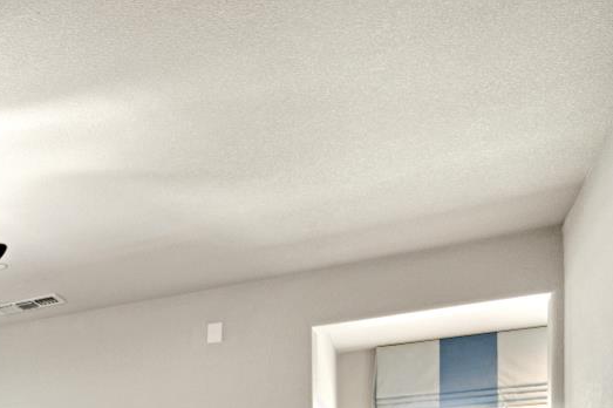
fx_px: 732
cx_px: -263
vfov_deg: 26.0
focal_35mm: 43
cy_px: 547
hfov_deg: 30.4
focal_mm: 10
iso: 320
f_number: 8
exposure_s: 1/2.5
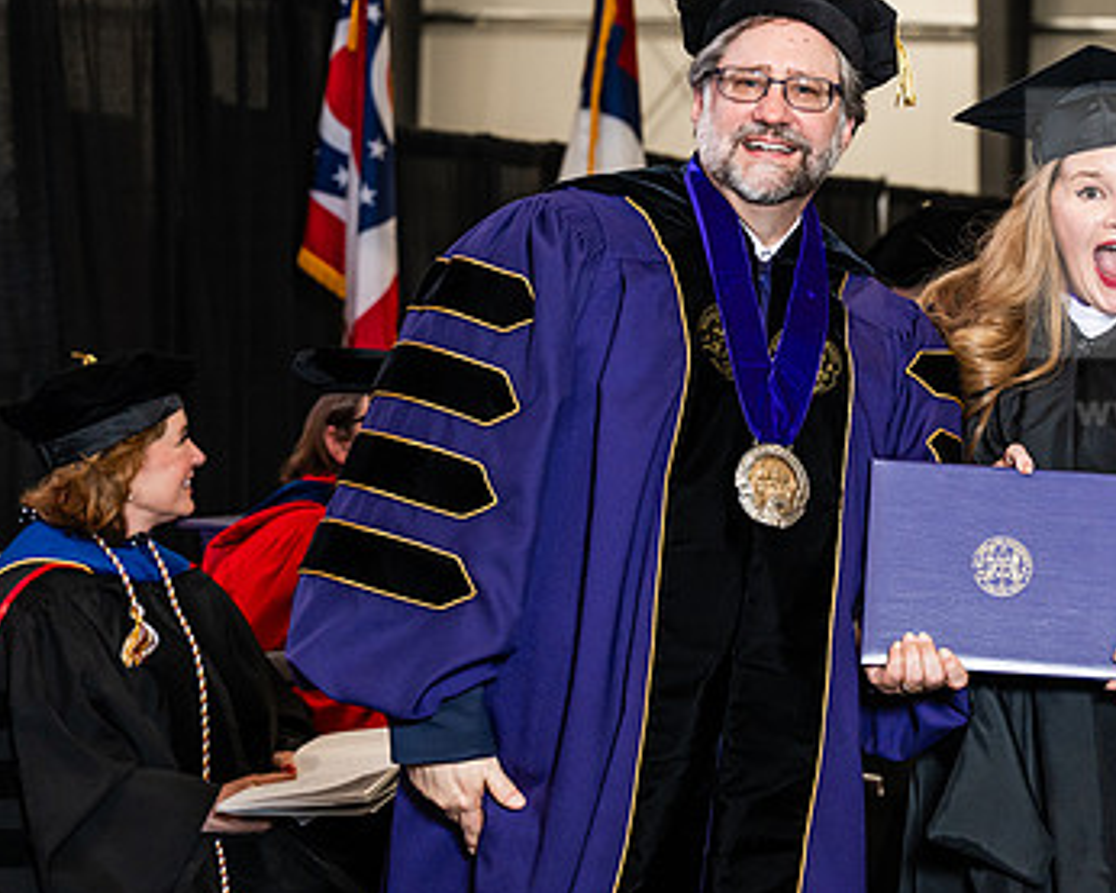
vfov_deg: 14.0
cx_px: 929
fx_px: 3634
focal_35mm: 110
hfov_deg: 17.3
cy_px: 479
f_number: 4.5
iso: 1250
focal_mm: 70
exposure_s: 1/200
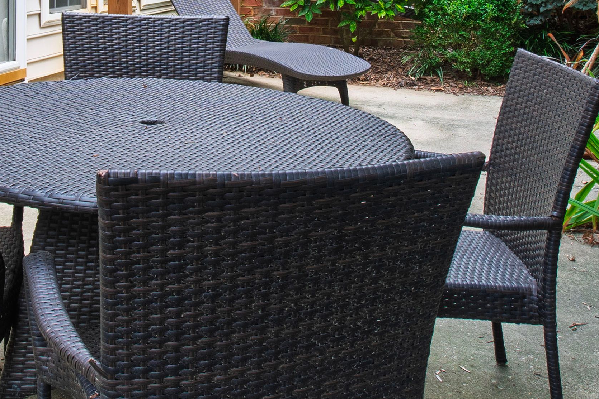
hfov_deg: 38.9
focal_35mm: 50
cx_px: 177
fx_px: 832
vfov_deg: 24.3
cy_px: -89
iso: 100
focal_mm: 10
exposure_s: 1/20
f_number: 8
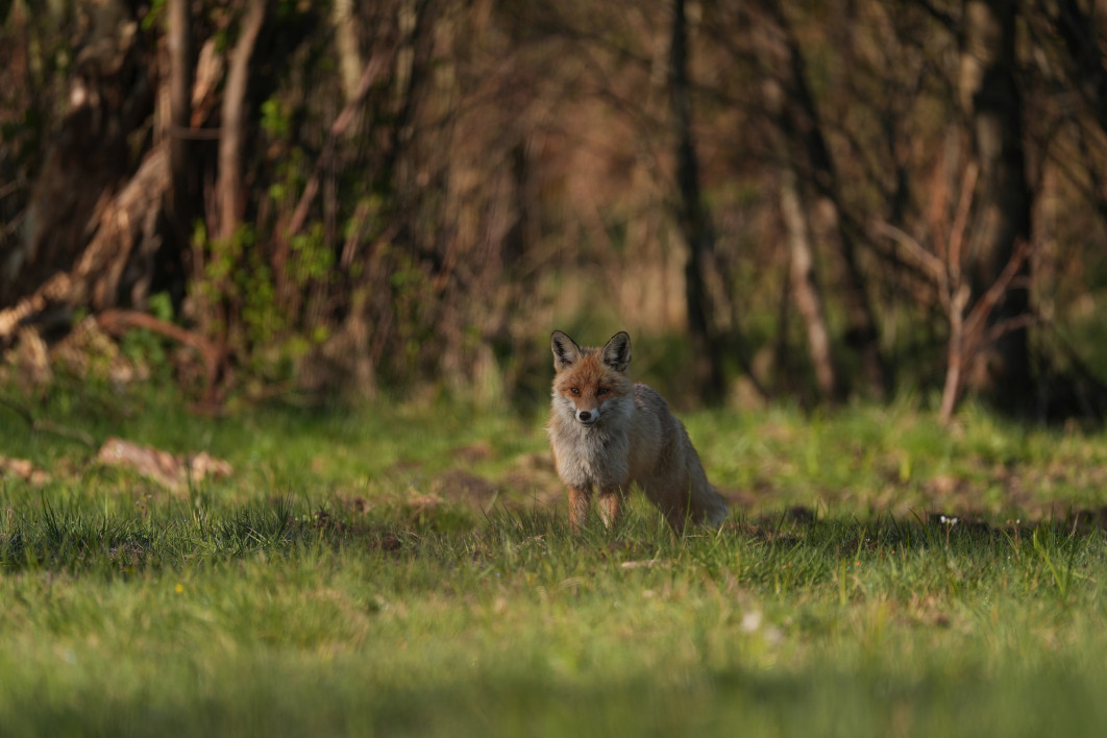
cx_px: 554
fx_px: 12299
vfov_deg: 3.4
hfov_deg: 5.2
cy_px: 369
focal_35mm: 400
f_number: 4.5
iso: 400
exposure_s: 1/1600
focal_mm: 400
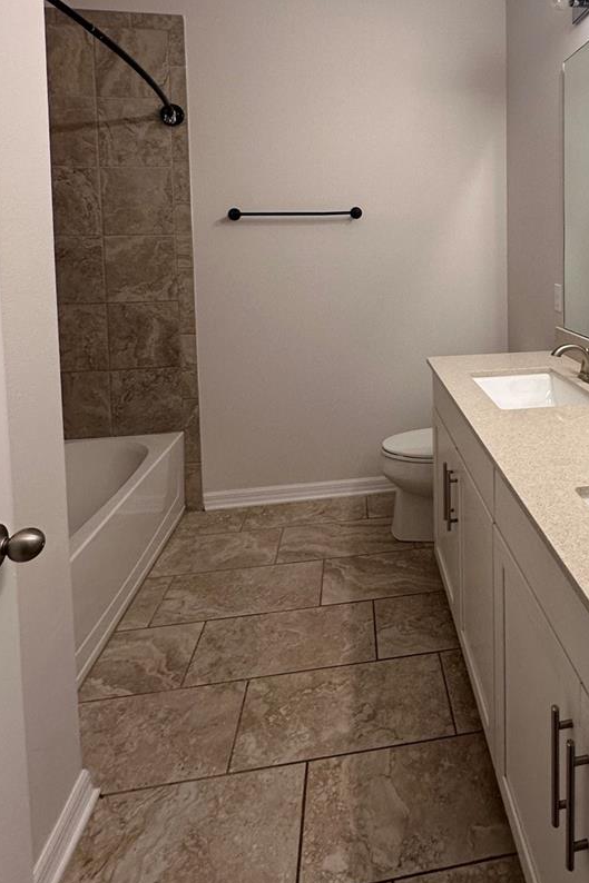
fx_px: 540
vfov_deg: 75.4
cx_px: 441
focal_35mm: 22
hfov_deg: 54.6
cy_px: 275
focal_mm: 2.22
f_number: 2.2
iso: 160
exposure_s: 1/120
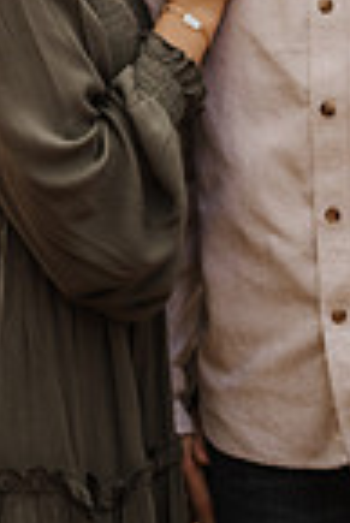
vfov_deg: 6.3
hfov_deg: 4.2
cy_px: -252
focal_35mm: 325
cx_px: 242
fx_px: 4728
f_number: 1.6
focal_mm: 105
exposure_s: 1/200
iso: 160
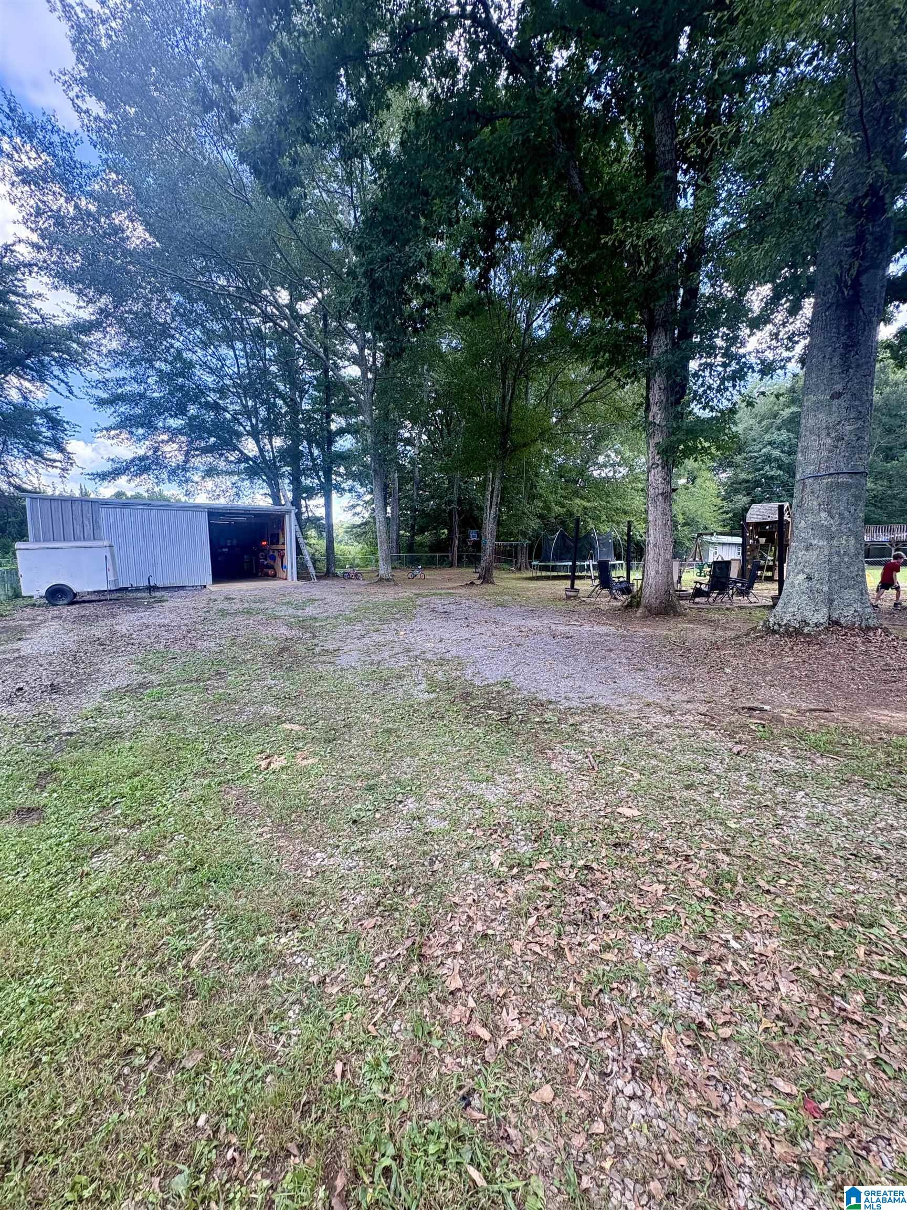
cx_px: 454
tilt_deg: -5.9
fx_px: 489
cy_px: 605
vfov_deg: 102.1
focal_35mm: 14
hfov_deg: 85.7
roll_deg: -0.2
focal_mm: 2.22
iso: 64
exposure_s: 1/158
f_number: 2.2
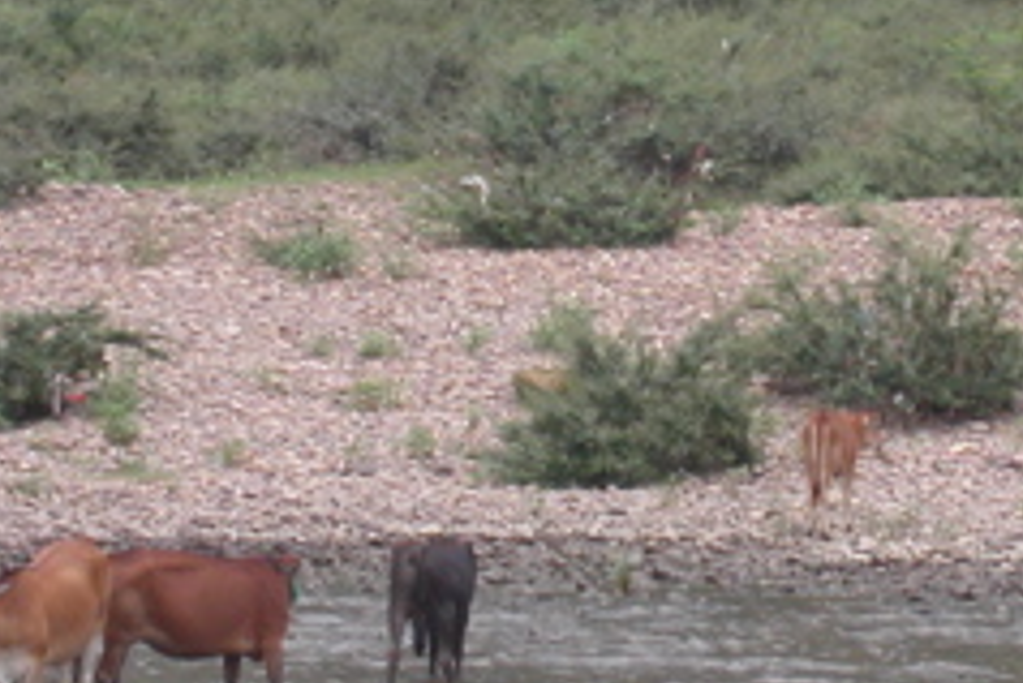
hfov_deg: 6.5
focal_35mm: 319
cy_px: 163
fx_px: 9070
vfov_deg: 4.3
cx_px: 714
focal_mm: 23.4
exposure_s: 1/250
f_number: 4.7
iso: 100
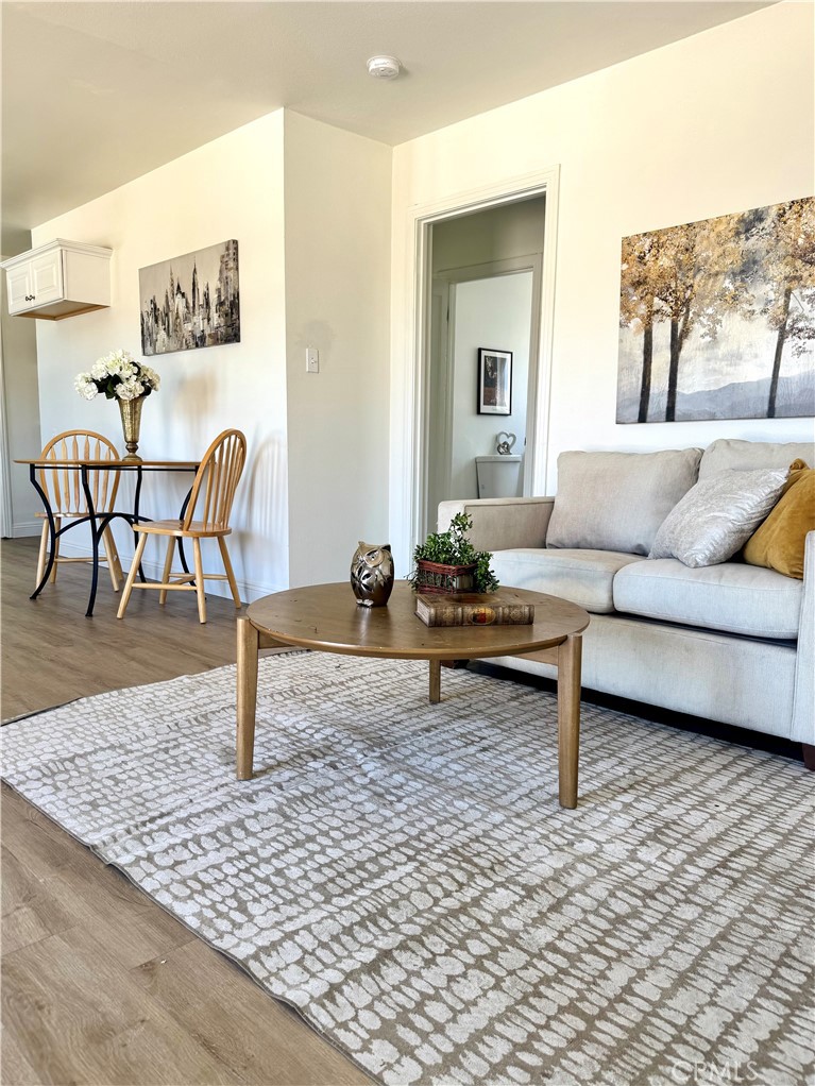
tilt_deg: -6.7
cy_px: 543
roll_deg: -0.2
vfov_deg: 71.6
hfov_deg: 56.8
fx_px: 753
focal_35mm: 24
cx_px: 408
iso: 64
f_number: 1.78
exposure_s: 1/121
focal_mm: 6.76
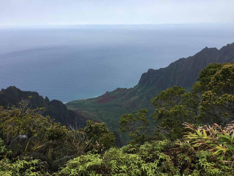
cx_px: 117
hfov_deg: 61.7
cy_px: 88
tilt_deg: -18.6
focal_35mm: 29
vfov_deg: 48.2
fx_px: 196
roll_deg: +0.1
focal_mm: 4.15
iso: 25
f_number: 2.2
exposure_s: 1/938
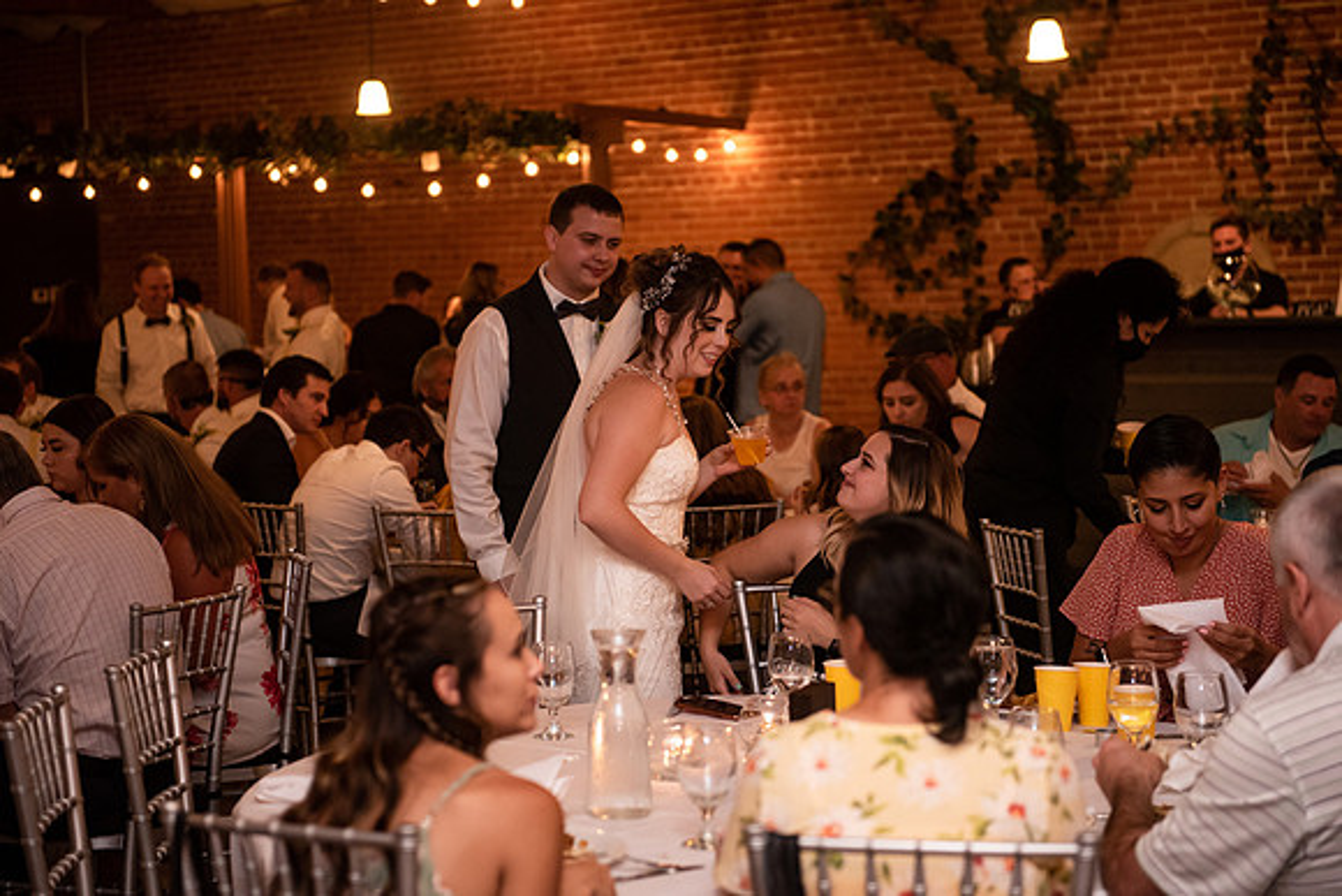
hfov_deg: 28.8
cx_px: 671
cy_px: 448
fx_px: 2610
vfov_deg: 19.5
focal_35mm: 70
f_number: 2.8
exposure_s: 1/125
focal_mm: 70
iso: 2500
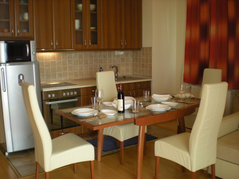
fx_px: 262
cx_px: 120
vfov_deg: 37.7
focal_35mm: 38
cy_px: 90
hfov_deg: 49.0
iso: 204
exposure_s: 1/62.3
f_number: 3.1
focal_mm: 6.3
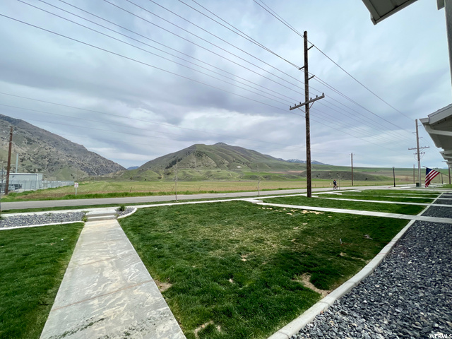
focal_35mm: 13
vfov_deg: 89.9
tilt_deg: +4.1
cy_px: 170
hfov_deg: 106.2
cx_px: 226
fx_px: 170
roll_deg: +0.8
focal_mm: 1.57
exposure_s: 1/2538
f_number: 1.8
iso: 32
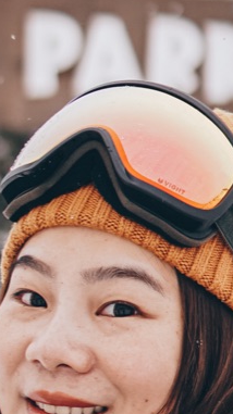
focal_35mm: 198
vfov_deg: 10.8
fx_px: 2177
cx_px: -106
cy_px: 411
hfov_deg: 6.1
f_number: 1.7
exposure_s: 1/4000
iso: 200
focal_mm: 30
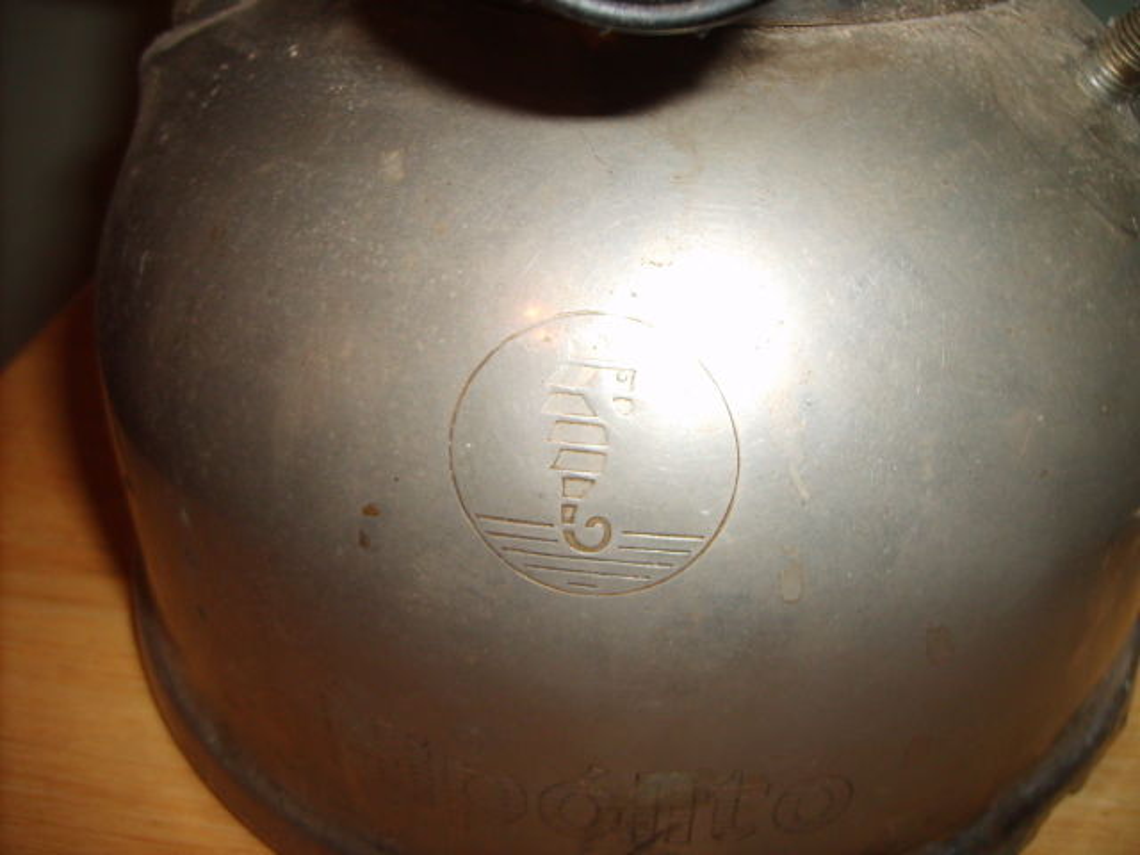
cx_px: 570
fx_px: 1153
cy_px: 428
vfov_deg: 40.7
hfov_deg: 52.6
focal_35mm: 35
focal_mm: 5.8
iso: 100
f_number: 2.8
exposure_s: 1/45
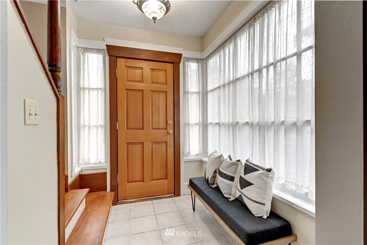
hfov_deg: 100.4
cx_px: 184
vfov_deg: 77.3
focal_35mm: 15
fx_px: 153
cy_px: 122
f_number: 11
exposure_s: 1/25
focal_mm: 10
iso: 2500
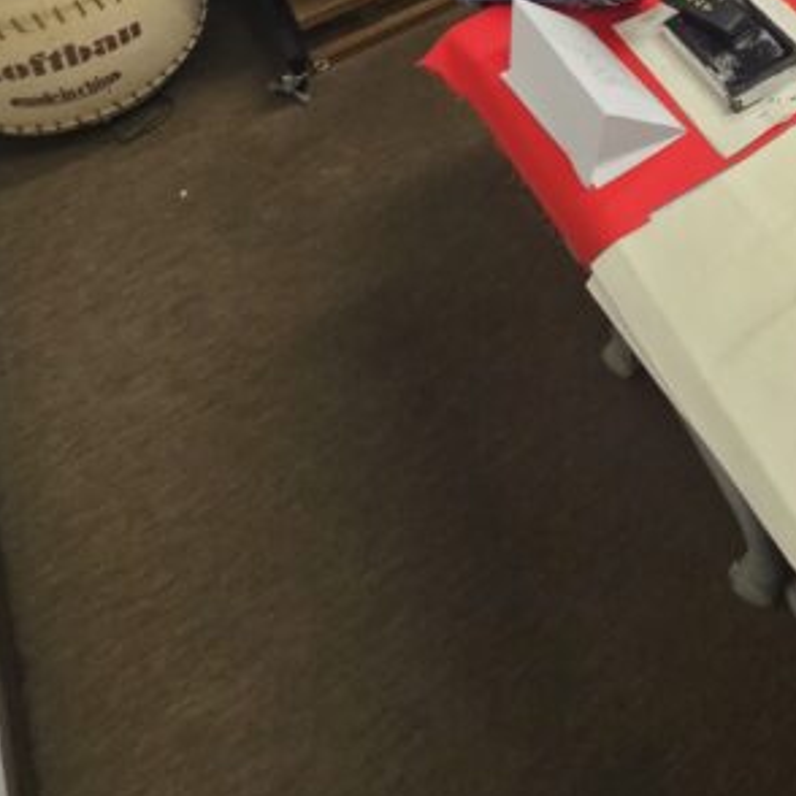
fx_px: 1041
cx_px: 986
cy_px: -227
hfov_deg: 33.1
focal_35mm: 40
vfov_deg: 32.2
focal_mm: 2.2
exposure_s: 1/50
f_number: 2.2
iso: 160
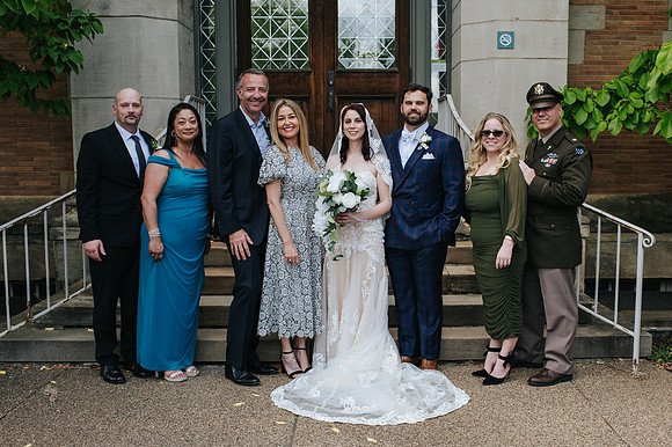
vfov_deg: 32.4
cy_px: 256
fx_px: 767
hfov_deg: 47.3
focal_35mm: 41
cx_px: 358
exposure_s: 1/400
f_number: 3.5
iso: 200
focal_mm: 35
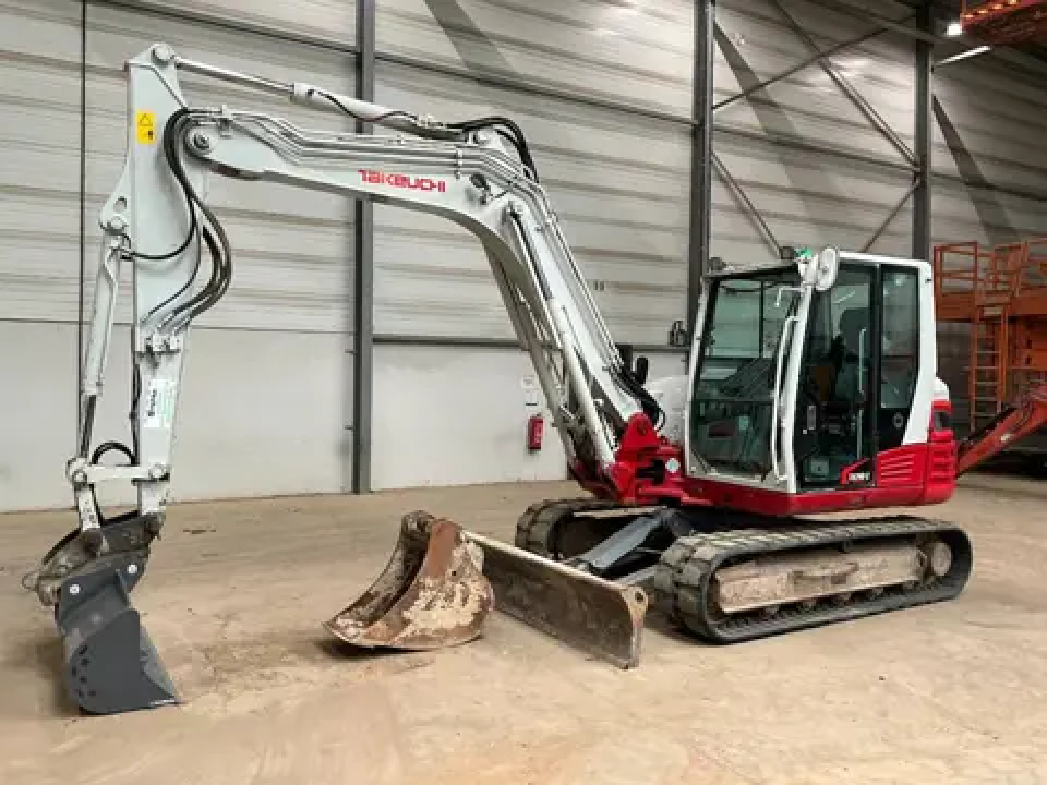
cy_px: 392
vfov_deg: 48.2
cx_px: 524
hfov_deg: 61.7
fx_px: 877
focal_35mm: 29
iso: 100
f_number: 1.8
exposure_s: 1/60
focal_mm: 3
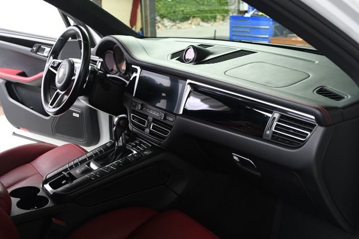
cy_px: 120
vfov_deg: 33.4
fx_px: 399
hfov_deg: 48.5
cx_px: 180
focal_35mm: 40
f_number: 4
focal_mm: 27
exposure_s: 1/160
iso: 100
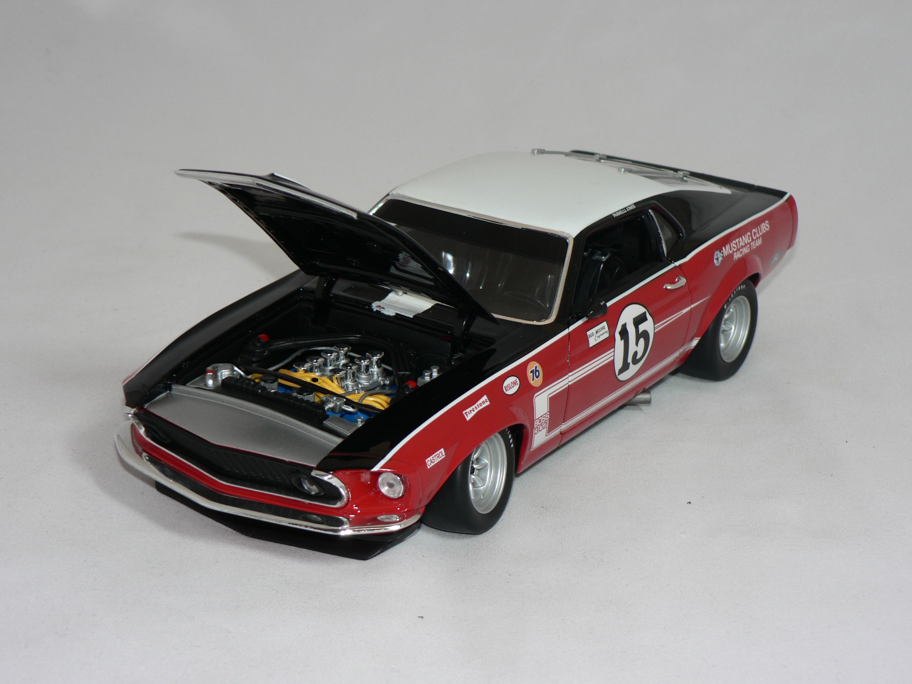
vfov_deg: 20.7
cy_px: 342
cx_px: 456
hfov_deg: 27.4
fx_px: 1871
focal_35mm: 71
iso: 80
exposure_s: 1/60
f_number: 3.2
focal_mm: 11.8
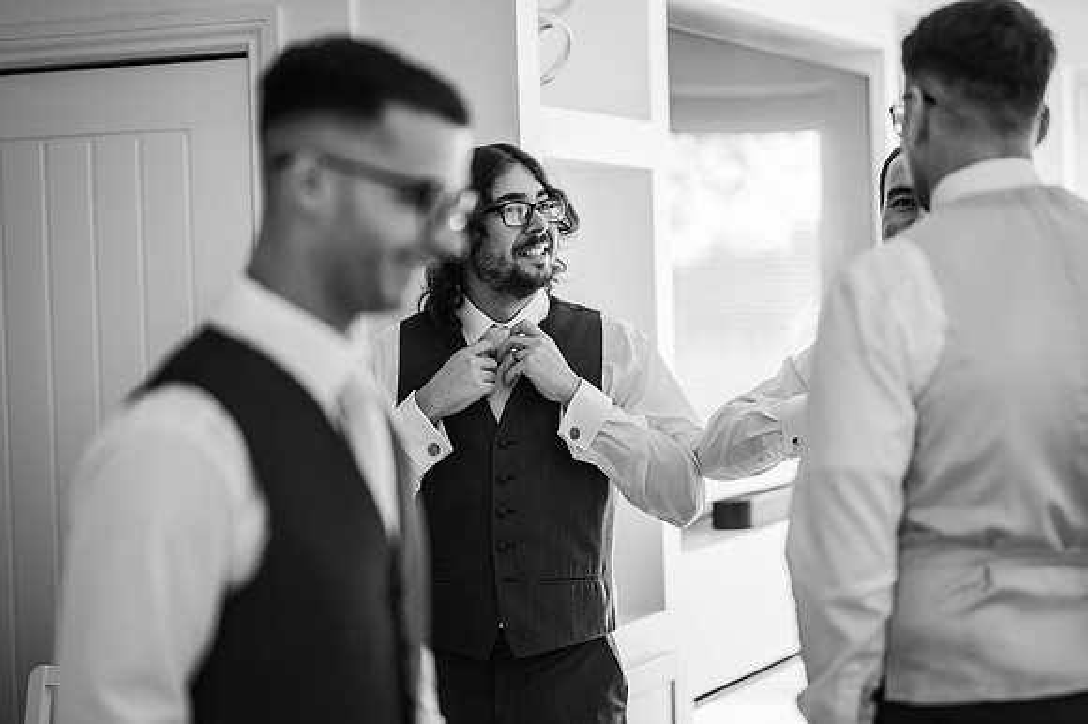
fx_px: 2567
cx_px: 544
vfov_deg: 16.1
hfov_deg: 23.9
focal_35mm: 85
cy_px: 362
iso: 180
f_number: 1.8
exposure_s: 1/200
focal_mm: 85
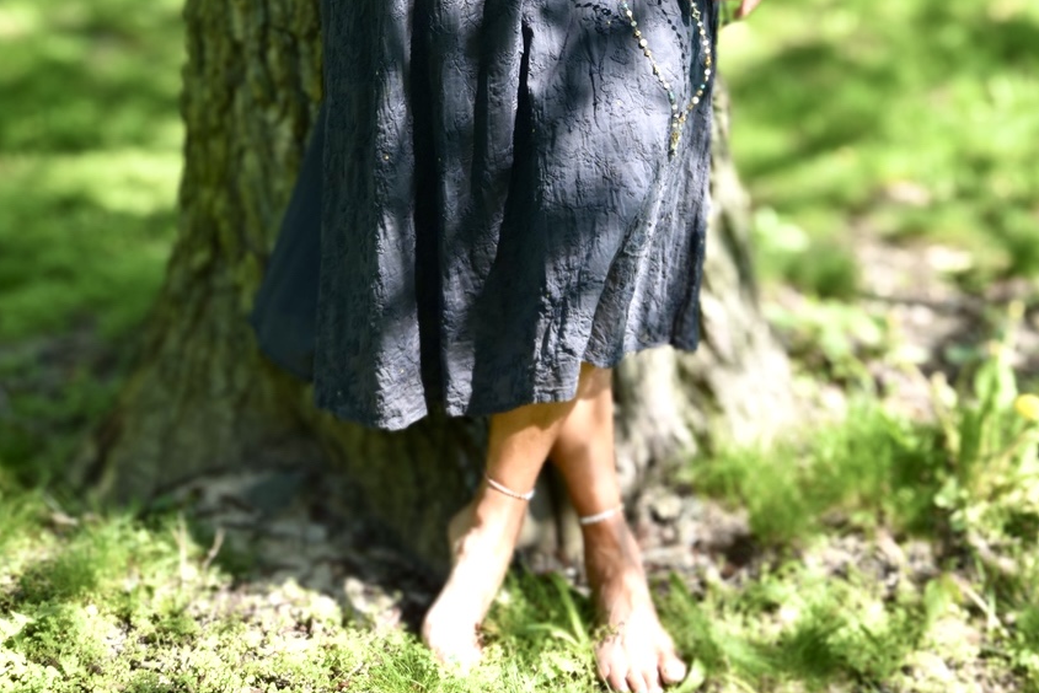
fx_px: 3147
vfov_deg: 12.3
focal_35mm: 109
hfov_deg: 18.7
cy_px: -84
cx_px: 520
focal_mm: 48
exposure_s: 1/500
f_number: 8
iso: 720
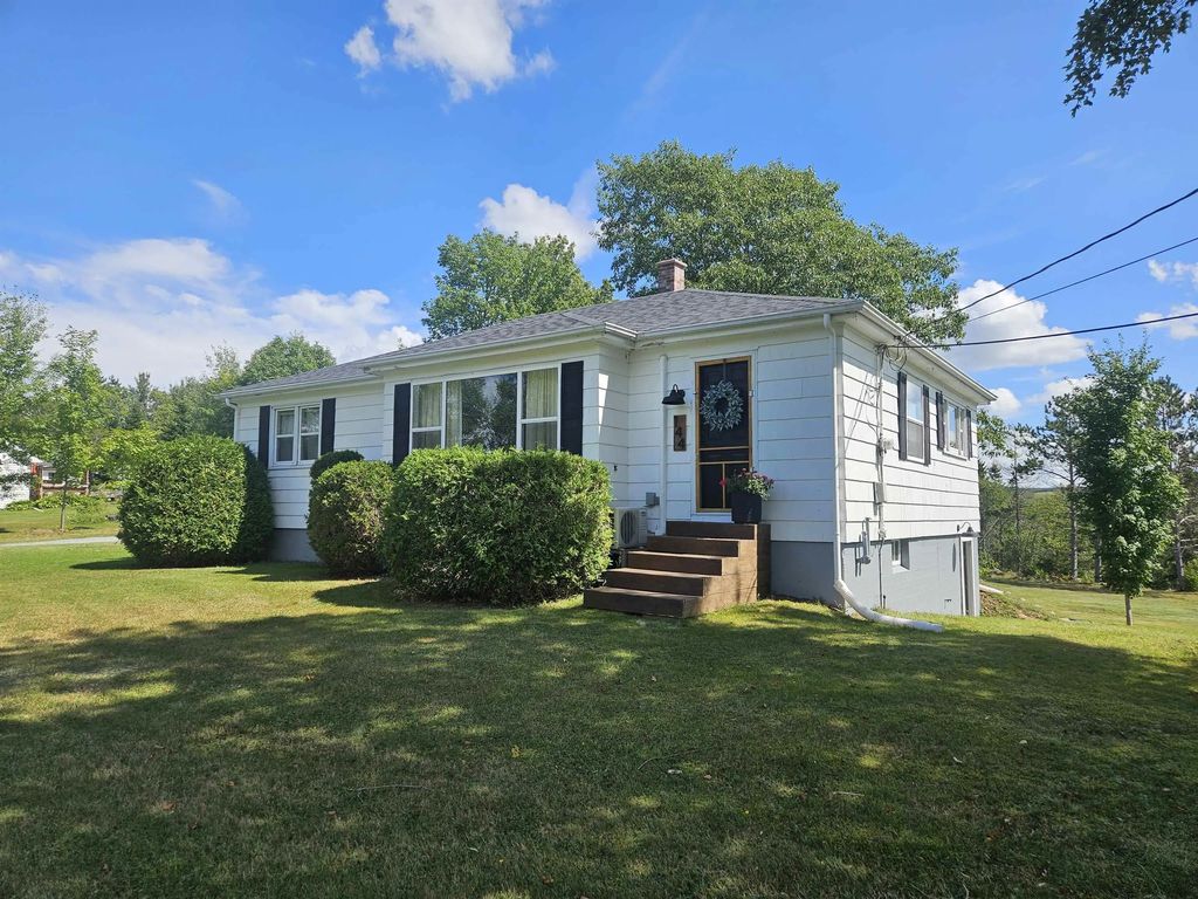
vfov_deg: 58.9
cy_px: 450
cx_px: 599
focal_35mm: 23
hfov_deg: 73.9
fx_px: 796
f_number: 1.8
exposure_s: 1/1461
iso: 25
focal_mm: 5.4
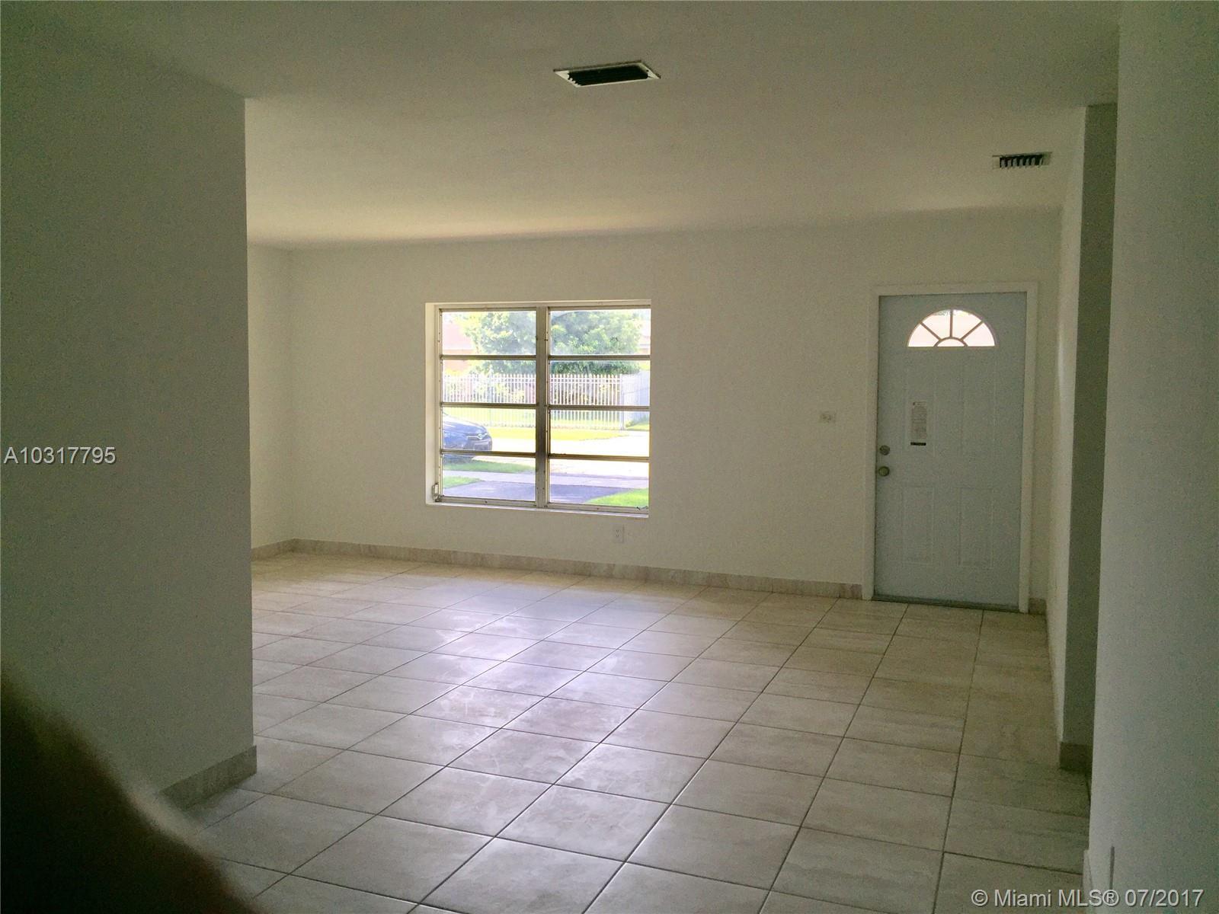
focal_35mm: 29
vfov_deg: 48.2
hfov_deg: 61.7
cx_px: 610
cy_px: 457
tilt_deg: -3.5
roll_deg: -0.7
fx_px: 1021
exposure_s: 1/391
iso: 32
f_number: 2.2
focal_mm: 4.15
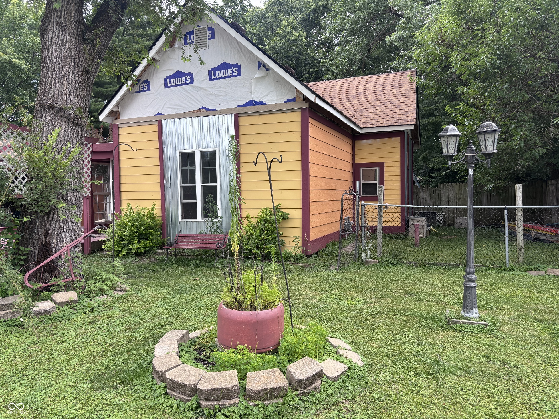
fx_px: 420
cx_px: 280
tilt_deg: -3.2
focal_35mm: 26
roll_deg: +1.3
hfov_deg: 67.3
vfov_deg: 53.1
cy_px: 210
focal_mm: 5.96
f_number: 1.6
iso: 50
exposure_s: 1/626
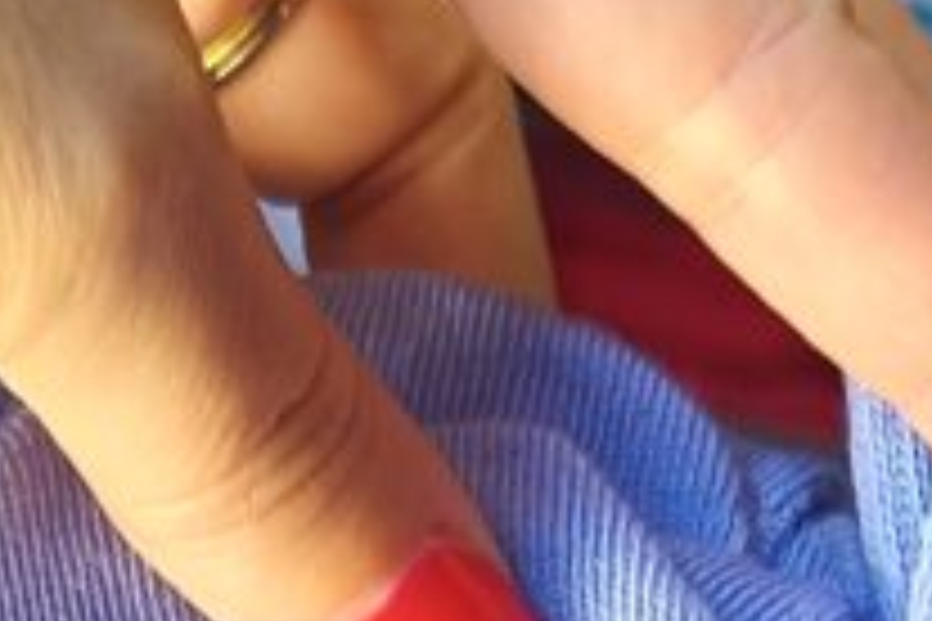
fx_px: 4789
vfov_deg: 6.9
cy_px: 1638
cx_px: 693
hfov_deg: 11.1
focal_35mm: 185
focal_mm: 6.18
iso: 400
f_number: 1.65
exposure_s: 1/100
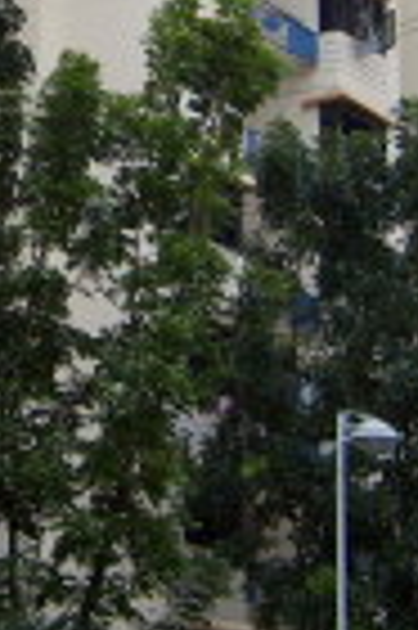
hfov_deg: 9.4
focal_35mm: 143
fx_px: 2497
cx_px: -85
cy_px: 81
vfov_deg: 14.2
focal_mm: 5.8
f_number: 2.8
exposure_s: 1/350
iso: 80
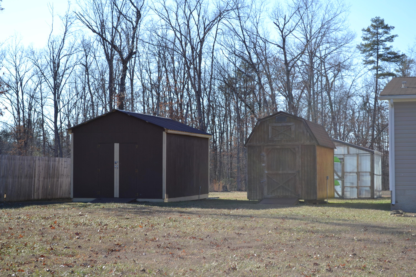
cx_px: 208
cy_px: 138
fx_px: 797
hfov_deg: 29.2
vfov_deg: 19.7
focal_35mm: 69
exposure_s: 1/200
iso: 100
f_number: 7.1
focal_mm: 46
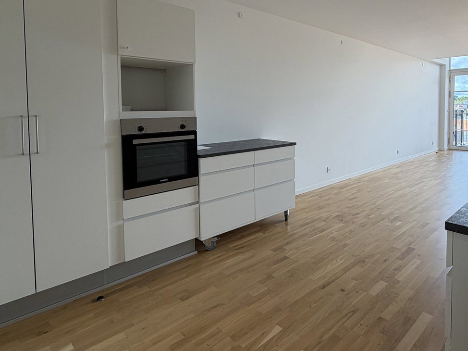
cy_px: 122
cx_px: 298
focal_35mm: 23
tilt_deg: -2.0
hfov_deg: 72.5
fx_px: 311
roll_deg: +0.4
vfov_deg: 57.8
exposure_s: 1/100
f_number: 2.2
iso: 32
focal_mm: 2.22
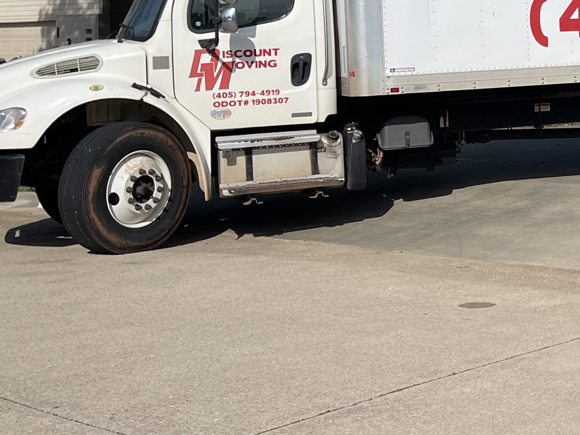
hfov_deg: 22.4
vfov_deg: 18.7
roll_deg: +0.3
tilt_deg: +1.7
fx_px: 1290
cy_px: 8
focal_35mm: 77
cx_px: 773
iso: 32
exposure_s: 1/7407
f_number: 1.6
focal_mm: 5.1
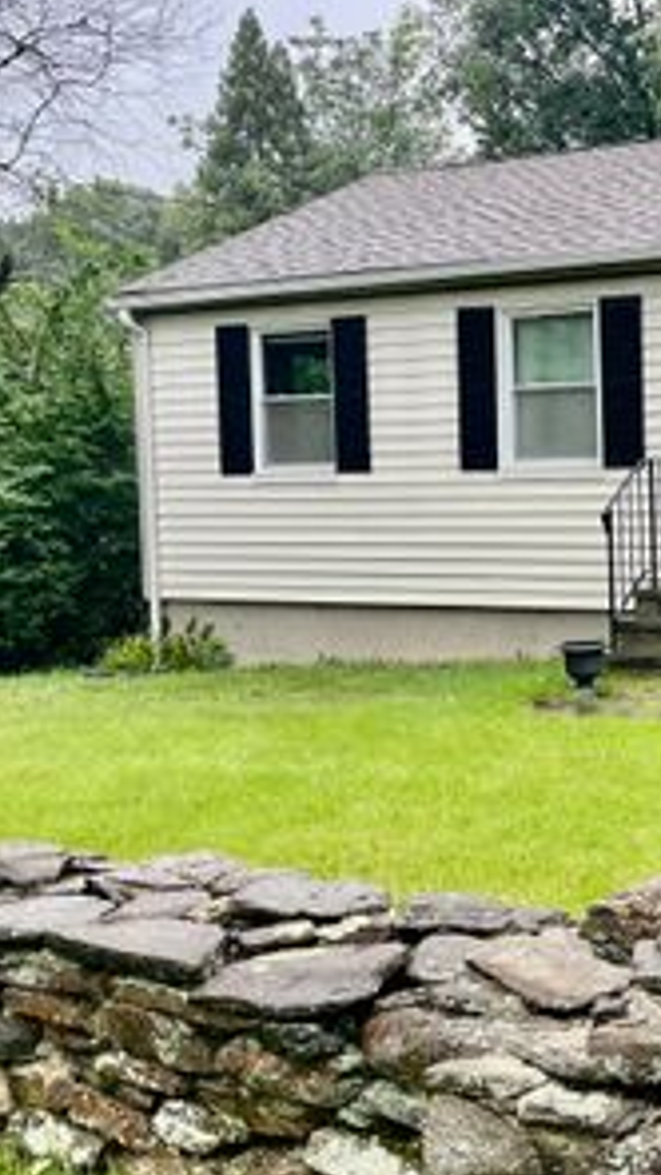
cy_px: 556
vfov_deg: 42.9
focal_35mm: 48
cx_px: 669
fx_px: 1495
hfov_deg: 23.8
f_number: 1.6
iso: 50
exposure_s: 1/504
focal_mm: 5.1
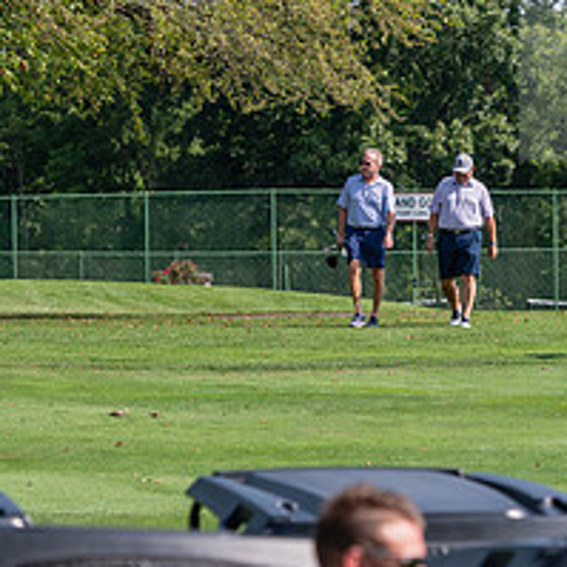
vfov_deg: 6.4
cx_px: 433
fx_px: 5041
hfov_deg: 6.4
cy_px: 266
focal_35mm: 272
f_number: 4
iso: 80
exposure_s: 1/800
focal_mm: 110
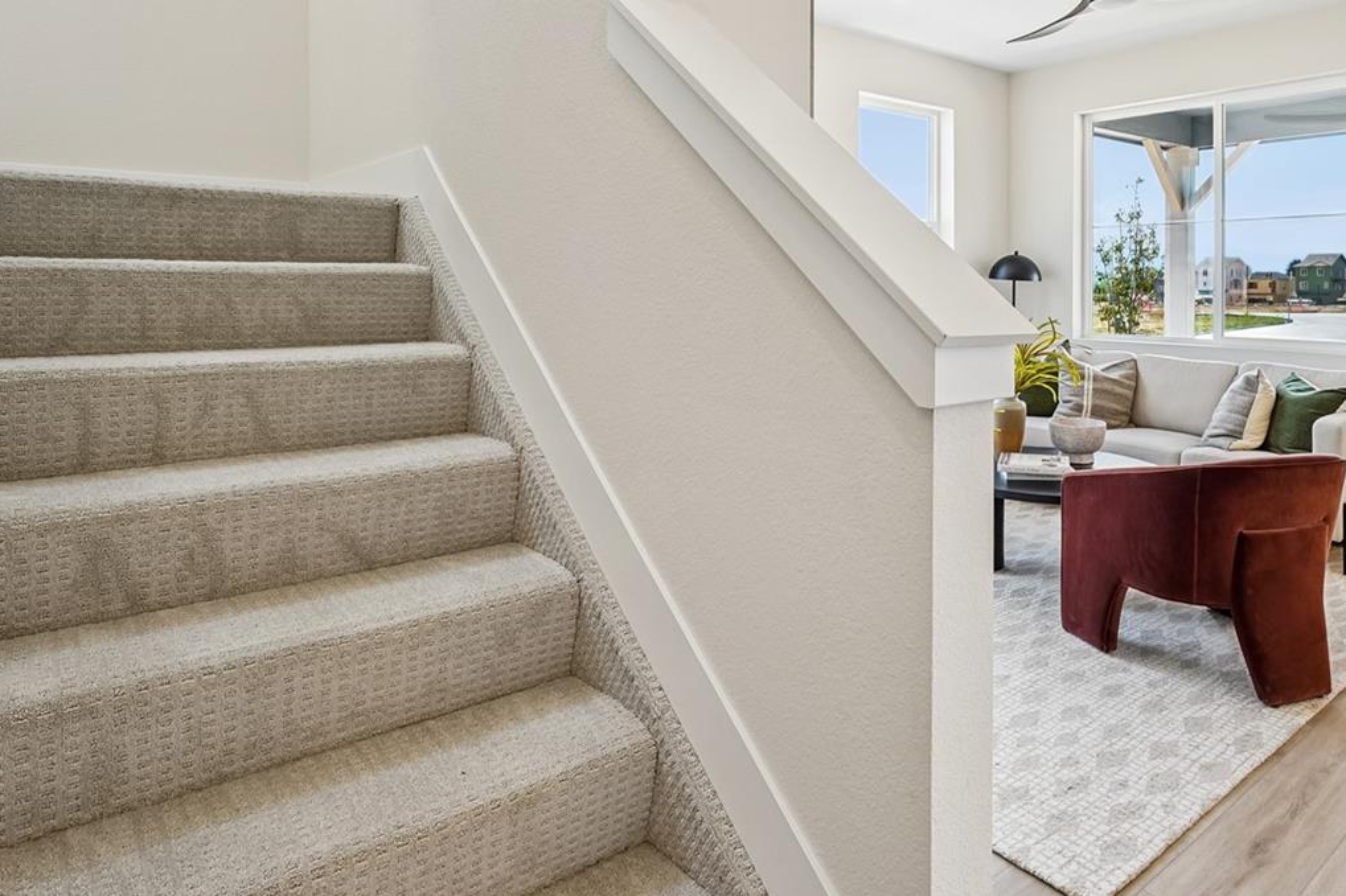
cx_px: 820
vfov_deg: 56.4
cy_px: 324
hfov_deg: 77.5
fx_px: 822
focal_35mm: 22
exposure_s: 1/30
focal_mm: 14
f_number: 8
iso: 160
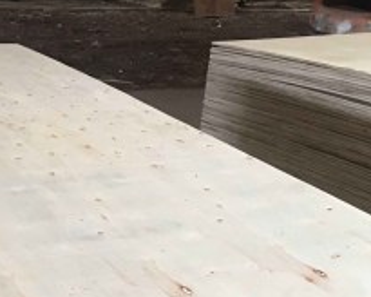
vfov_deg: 17.2
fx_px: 911
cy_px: 402
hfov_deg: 22.5
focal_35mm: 83
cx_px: 47
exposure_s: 1/17
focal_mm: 4.15
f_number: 2.2
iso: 50
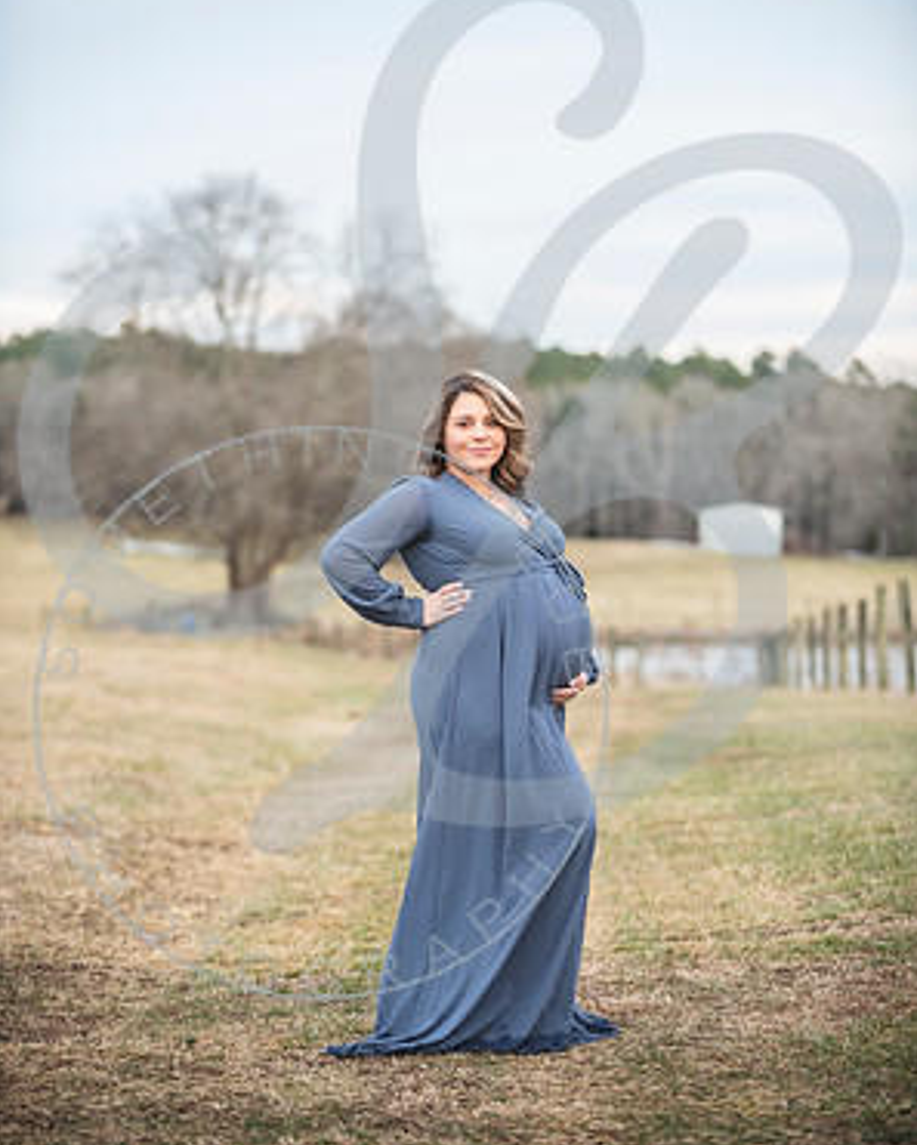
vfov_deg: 16.6
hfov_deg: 13.3
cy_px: 478
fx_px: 3934
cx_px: 460
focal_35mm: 116
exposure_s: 1/250
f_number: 2.8
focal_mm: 102
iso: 320
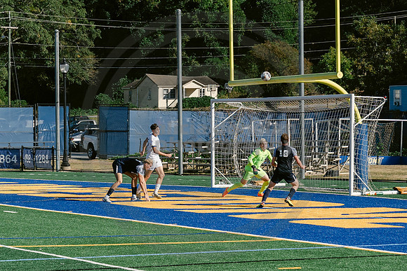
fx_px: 1785
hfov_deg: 13.0
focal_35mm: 158
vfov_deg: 8.7
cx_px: 192
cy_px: 186
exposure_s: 1/3200
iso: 640
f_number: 5.6
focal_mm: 70
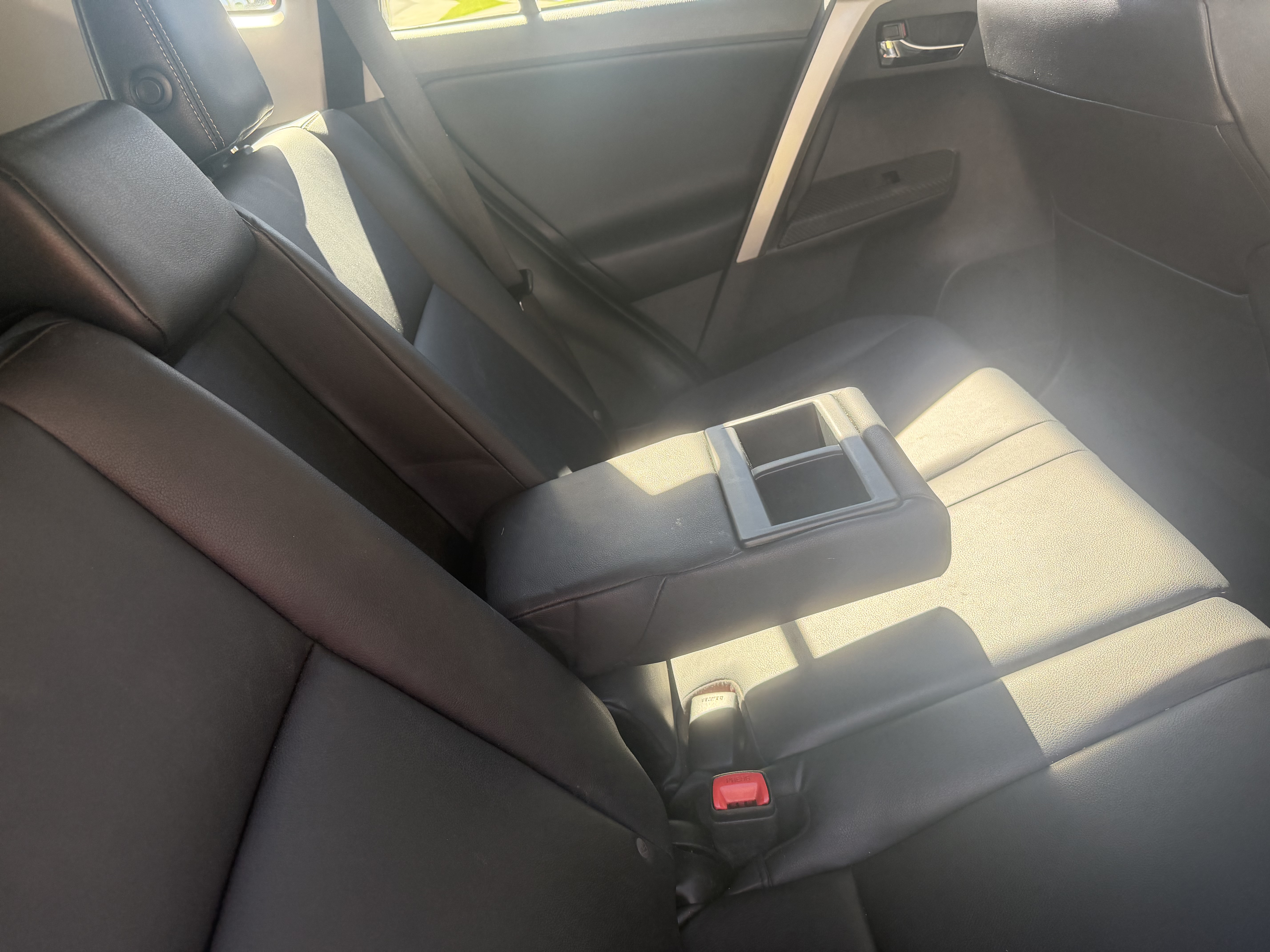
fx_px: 881
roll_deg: +10.2
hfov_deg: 71.6
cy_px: 476
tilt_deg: -29.2
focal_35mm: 24
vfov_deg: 56.8
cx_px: 635
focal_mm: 6.76
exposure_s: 1/226
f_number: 1.78
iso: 200
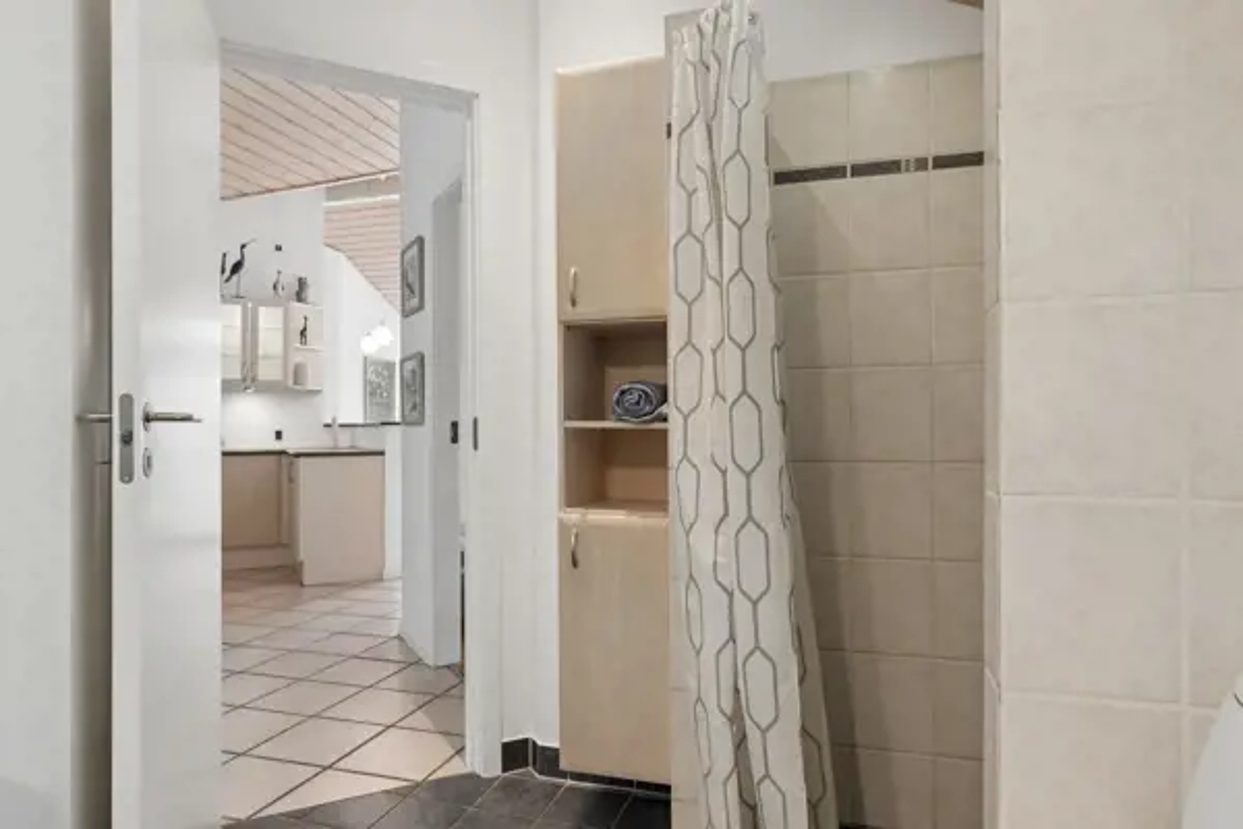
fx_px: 725
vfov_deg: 59.5
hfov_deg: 81.2
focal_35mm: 21
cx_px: 622
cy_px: 414
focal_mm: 14
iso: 200
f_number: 8
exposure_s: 1/4
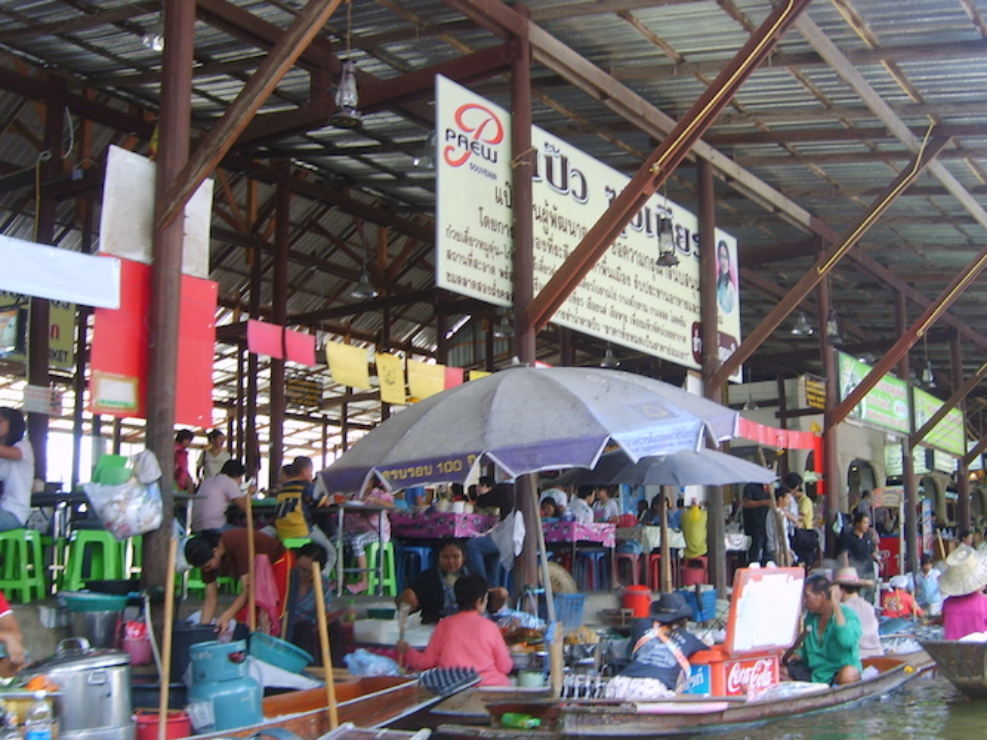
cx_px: 553
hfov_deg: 44.7
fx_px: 1197
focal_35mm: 42
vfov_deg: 34.3
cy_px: 416
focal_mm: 5.8
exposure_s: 1/30
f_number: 2.8
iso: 50
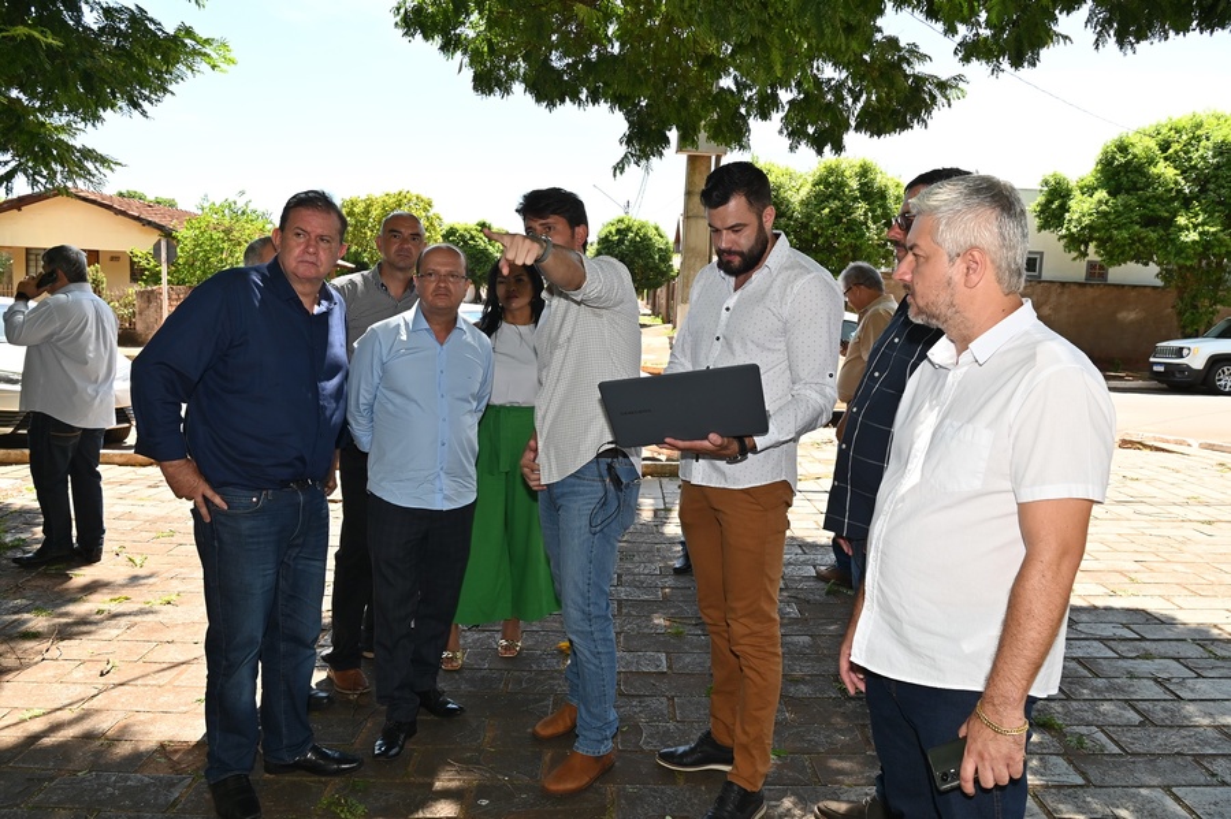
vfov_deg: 44.9
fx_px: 991
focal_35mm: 29
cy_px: 410
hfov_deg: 63.7
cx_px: 616
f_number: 10
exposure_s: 1/200
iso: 400
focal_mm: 29
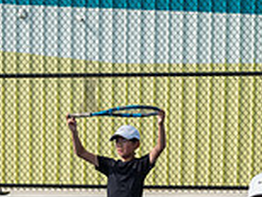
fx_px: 932
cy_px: 250
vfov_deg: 11.8
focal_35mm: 123
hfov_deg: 16.0
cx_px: 88
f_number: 4.5
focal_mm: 34
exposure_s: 1/2500
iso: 320
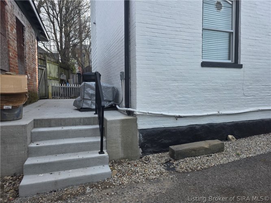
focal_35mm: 23
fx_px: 180
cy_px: 102
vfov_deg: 58.9
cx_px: 136
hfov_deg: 73.9
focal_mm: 6.3
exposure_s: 1/1920
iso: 80
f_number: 1.7
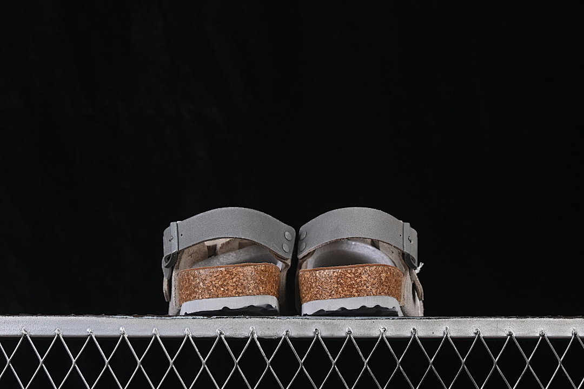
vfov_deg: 18.2
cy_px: 194
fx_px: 1217
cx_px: 292
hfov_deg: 27.0
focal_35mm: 75
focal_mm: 50
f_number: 8
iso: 160
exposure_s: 1/60
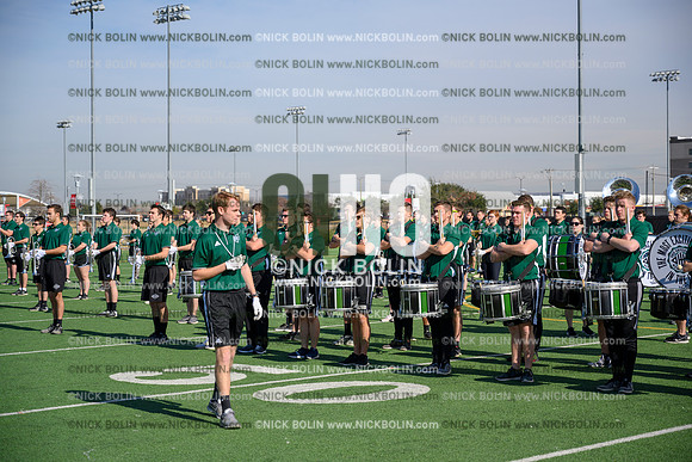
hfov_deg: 30.5
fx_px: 1269
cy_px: 231
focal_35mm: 66
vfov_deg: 20.6
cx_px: 346
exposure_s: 1/2500
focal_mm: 66
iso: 125
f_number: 4
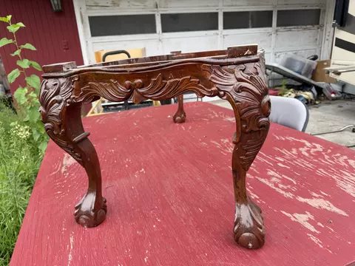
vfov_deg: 56.8
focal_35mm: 24
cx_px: 178
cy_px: 133
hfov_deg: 71.6
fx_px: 246
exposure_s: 1/121
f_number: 1.78
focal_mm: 6.76
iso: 80
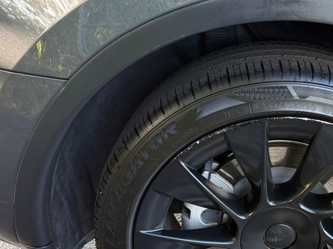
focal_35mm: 48
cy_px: 162
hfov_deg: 37.7
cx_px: 284
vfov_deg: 30.1
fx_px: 462
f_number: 1.78
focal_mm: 6.76
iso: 160
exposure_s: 1/124
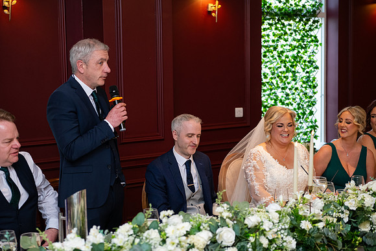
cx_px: 188
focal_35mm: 70
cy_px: 126
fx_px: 731
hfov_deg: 28.8
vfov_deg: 19.5
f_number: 3.5
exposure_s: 1/160
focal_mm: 70
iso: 800
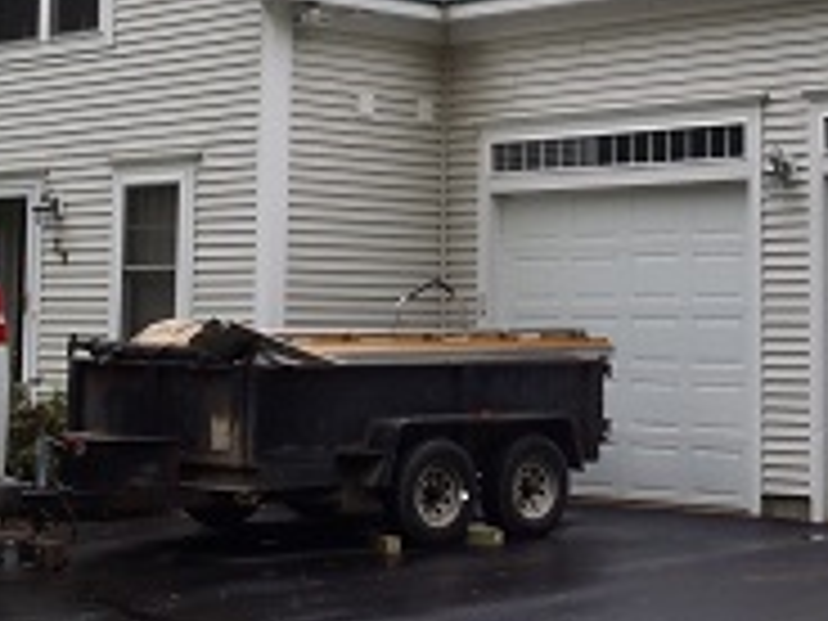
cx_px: 675
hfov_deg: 21.9
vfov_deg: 16.7
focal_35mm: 88
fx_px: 2105
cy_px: 124
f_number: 4.1
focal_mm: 5.4
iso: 80
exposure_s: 1/60
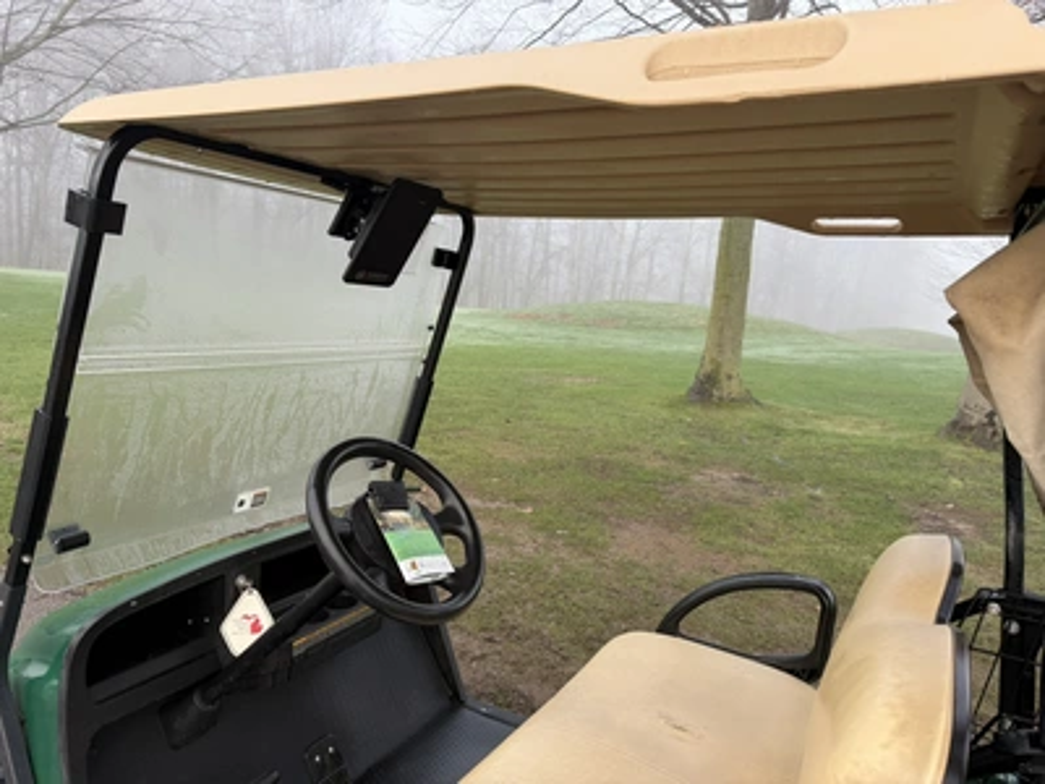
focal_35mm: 24
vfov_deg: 56.8
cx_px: 522
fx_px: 725
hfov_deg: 71.6
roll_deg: -4.5
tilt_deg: -4.5
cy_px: 392
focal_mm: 6.76
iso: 64
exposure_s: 1/156
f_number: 1.78
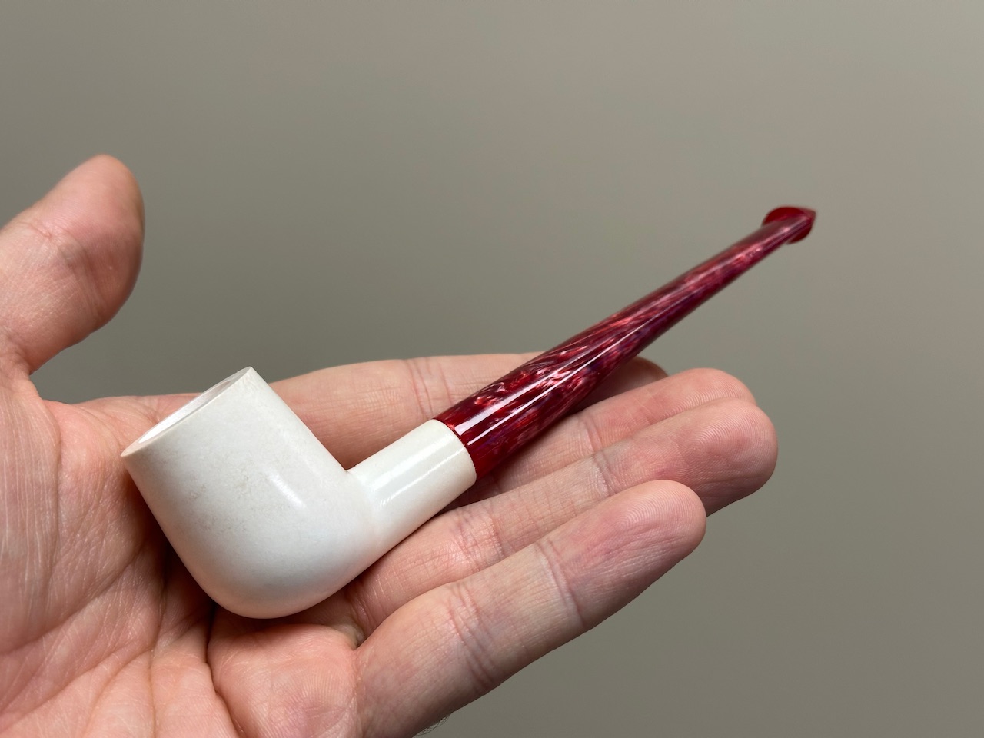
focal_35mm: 48
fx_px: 1364
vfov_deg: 30.3
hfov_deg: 39.7
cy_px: 369
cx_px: 492
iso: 64
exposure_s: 1/100
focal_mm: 6.86
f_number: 1.78
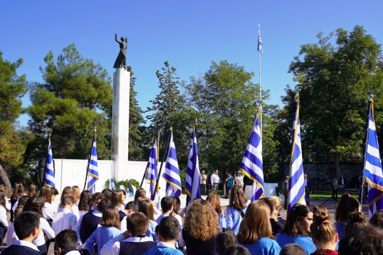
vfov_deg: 35.1
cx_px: 192
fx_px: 404
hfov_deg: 50.7
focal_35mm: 38
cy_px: 128
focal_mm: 38
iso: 100
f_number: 10
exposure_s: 1/200
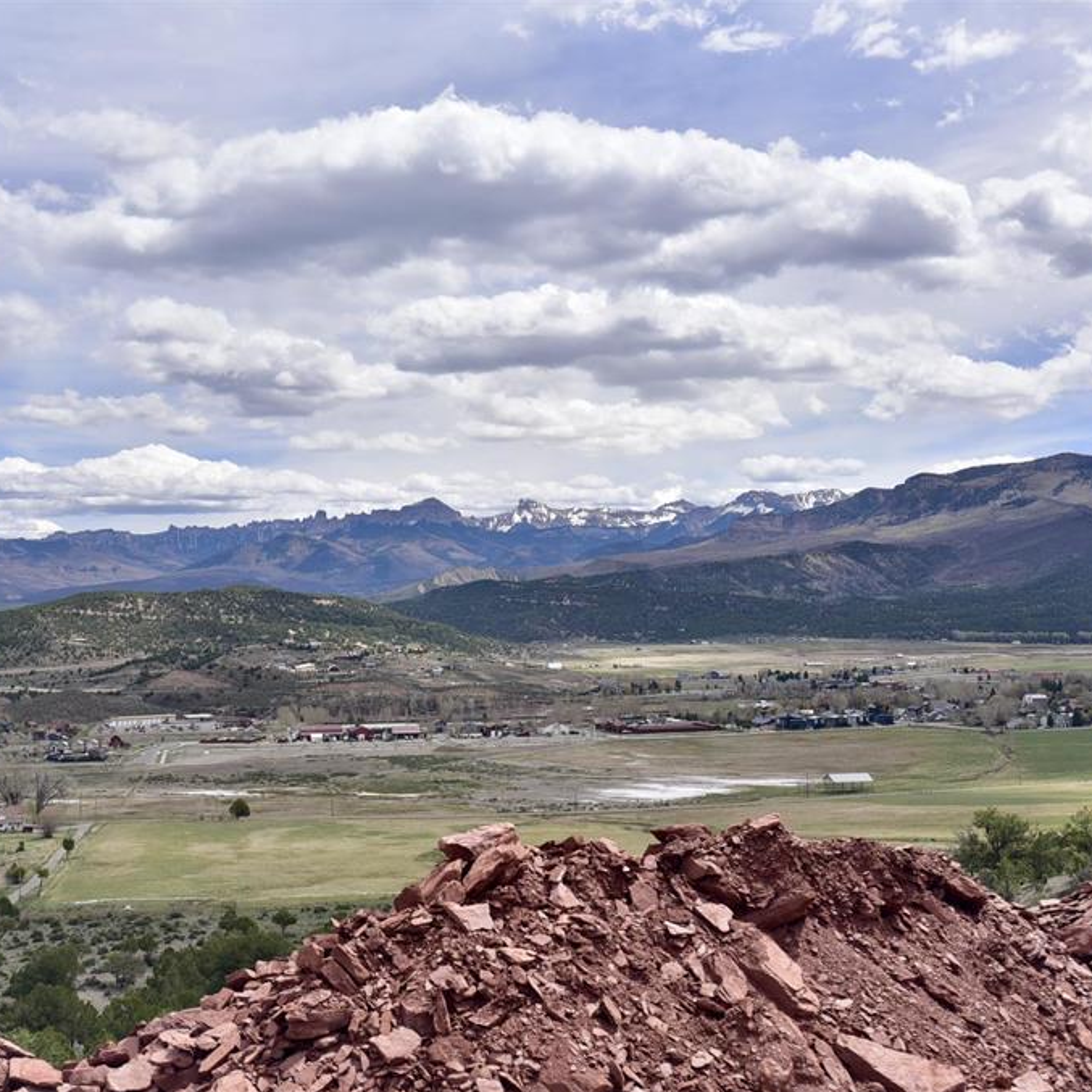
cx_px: 469
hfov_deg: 37.5
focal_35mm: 45
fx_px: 1606
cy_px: 549
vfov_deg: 37.6
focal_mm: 35
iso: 400
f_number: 4.5
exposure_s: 1/4000
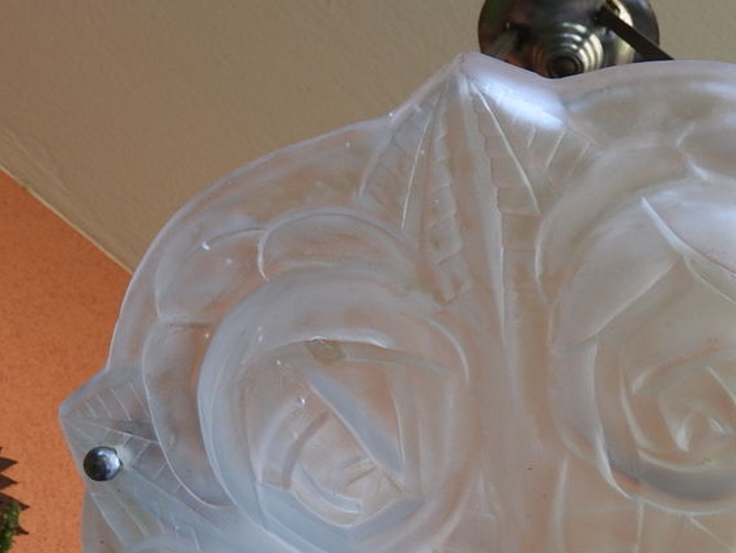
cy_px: 469
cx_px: 569
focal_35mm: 71
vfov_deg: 20.4
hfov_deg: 27.0
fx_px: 1511
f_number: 3.8
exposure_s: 1/60
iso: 100
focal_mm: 7.2
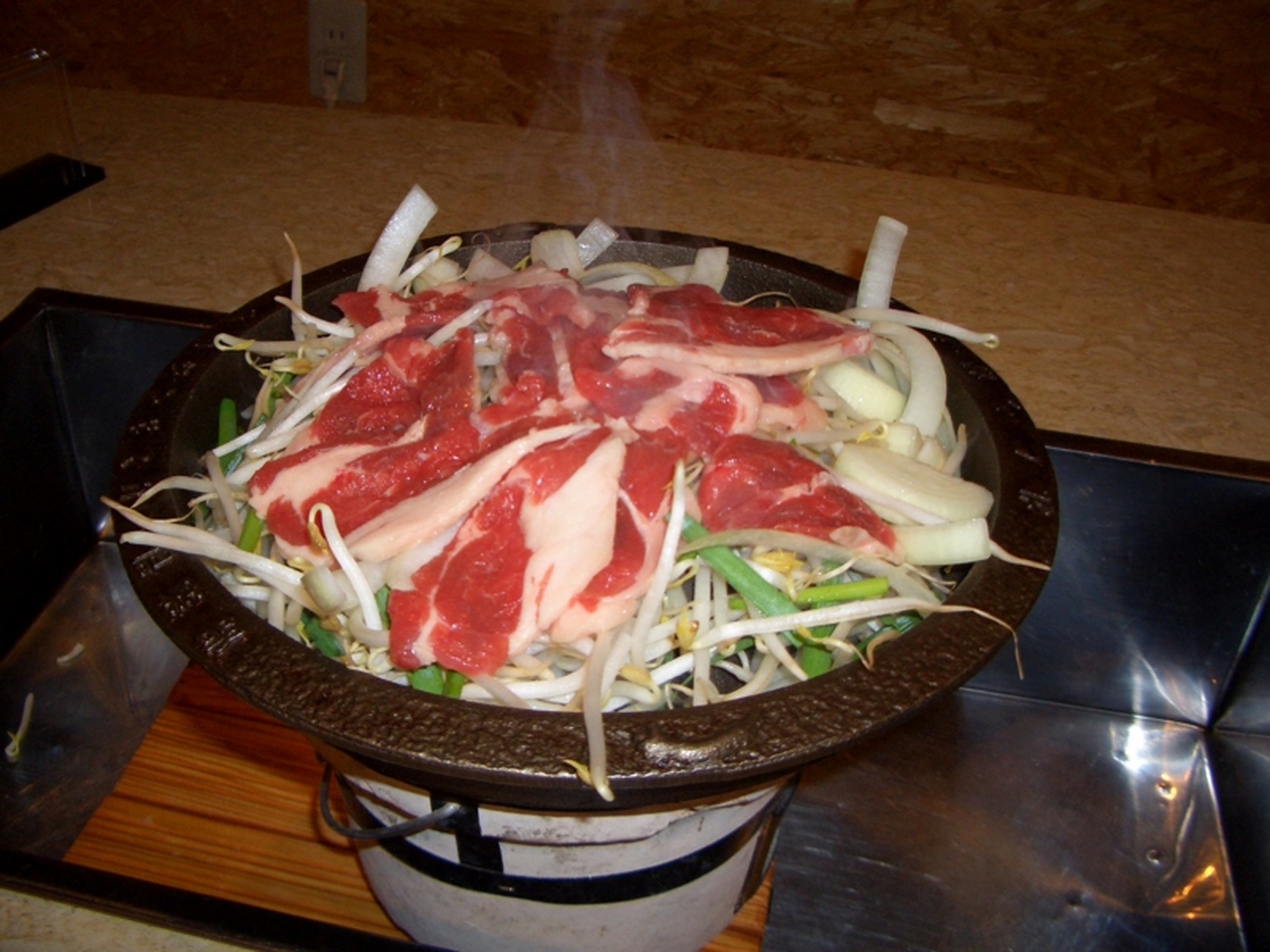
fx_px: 1284
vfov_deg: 40.7
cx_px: 635
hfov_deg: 52.6
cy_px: 476
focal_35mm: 35
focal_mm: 5.8
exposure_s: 1/60
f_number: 2.6
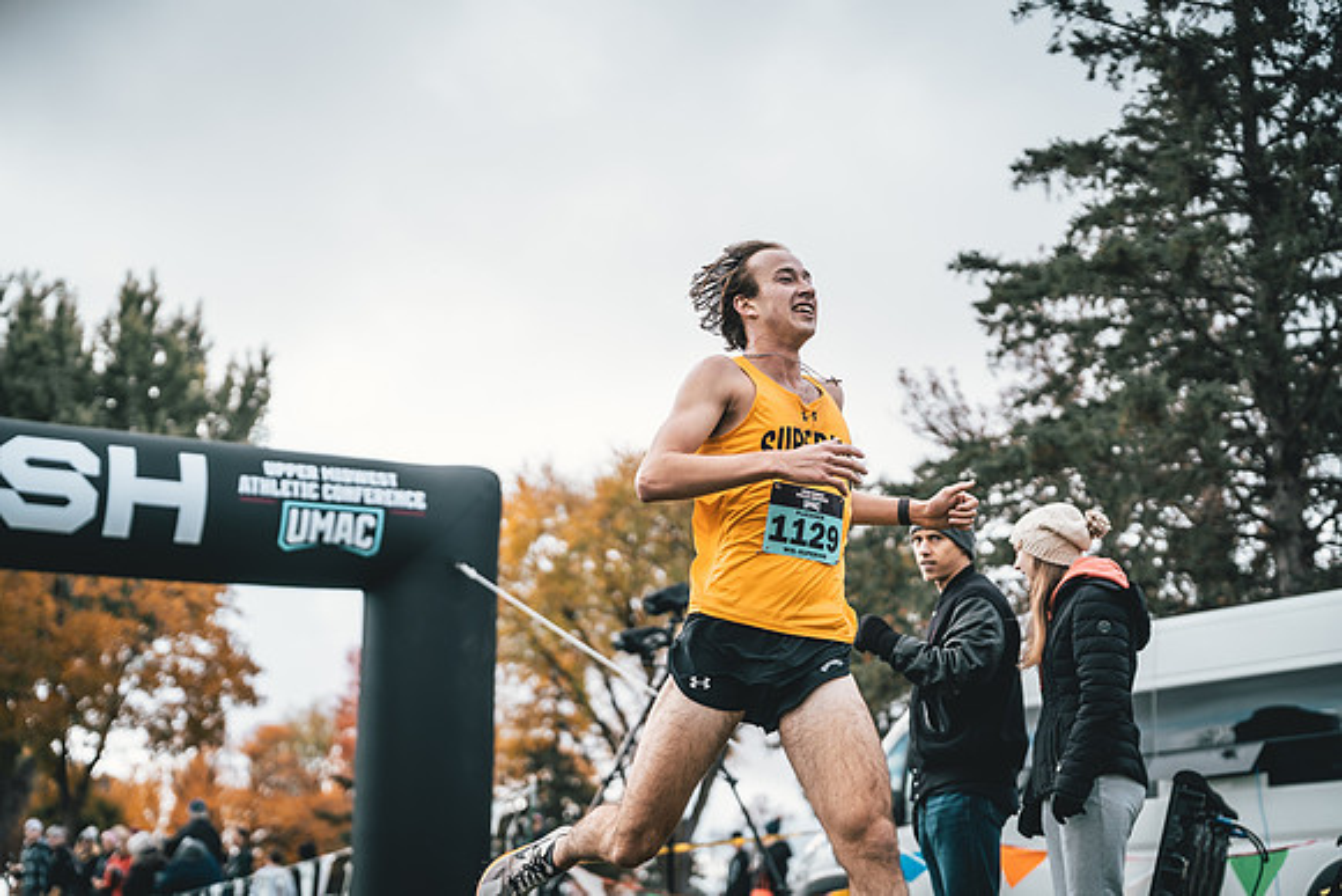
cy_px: 448
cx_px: 671
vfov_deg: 26.0
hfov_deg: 38.2
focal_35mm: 52
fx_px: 1939
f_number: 2
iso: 200
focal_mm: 52
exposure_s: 1/3200
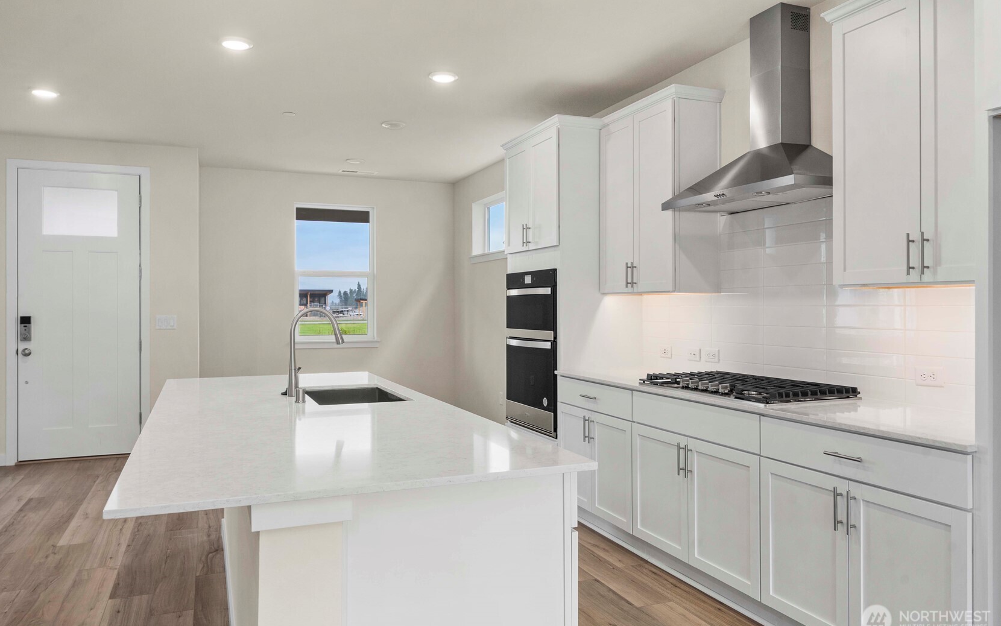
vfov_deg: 49.3
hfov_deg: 72.5
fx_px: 682
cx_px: 497
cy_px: 302
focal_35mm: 25
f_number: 8
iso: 1000
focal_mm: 24
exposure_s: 1/15
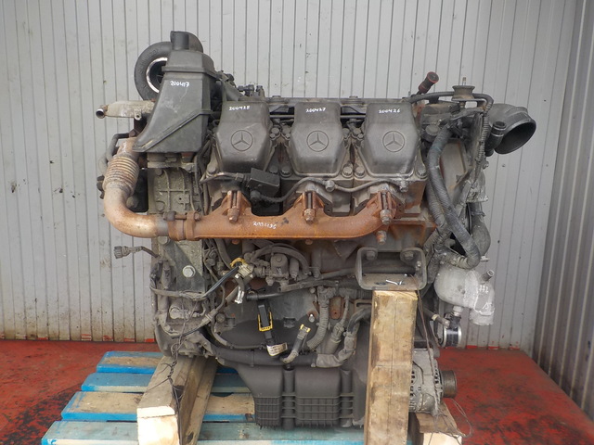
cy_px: 222
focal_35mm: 30
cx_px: 297
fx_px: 515
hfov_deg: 60.0
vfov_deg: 46.8
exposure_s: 1/100
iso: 125
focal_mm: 4.1
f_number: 3.3
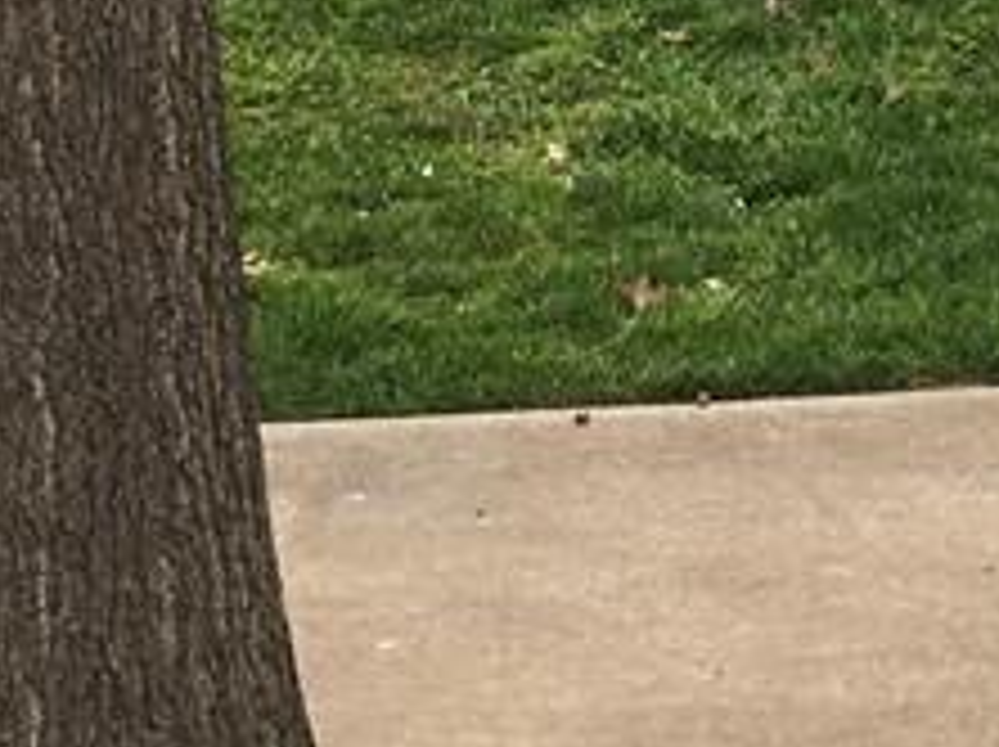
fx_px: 3863
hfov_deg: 13.9
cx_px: 1485
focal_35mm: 134
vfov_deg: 10.4
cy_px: -616
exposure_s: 1/298
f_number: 2.2
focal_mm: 4.15
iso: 25
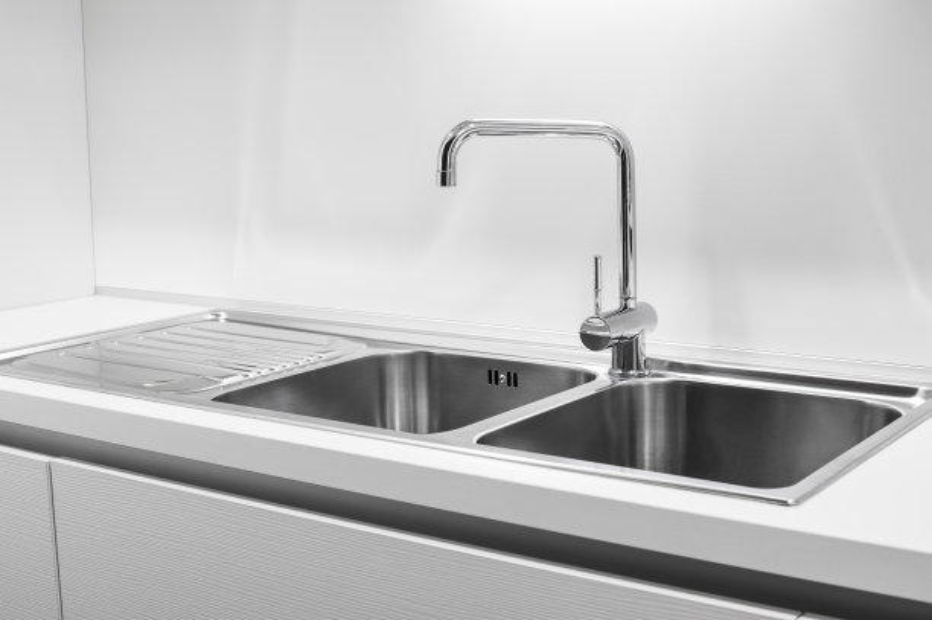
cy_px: 310
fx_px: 1293
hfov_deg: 39.6
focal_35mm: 50
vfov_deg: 26.9
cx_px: 466
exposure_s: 1/20
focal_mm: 50
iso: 400
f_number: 9
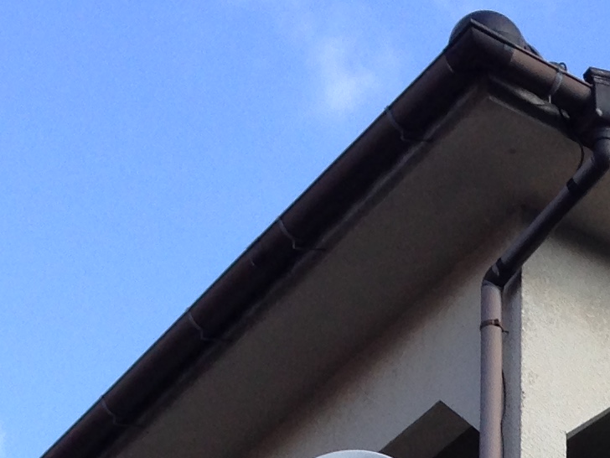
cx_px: 798
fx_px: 2608
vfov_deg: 9.3
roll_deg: +0.0
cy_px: 981
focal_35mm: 148
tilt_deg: +19.1
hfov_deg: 12.9
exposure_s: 1/516
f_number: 2.4
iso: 50
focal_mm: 4.12
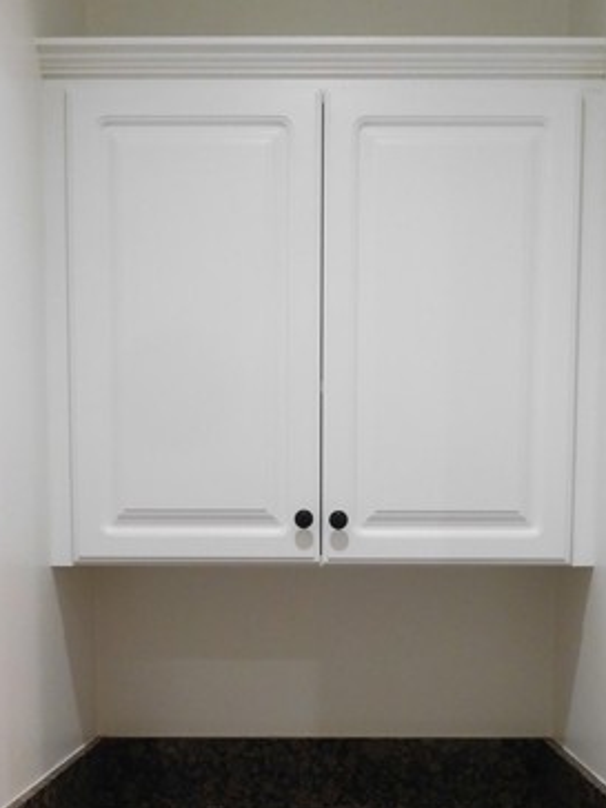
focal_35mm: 44
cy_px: 657
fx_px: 1027
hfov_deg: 32.9
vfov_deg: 41.0
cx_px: 331
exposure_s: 1/30
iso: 280
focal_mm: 4.5
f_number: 3.4
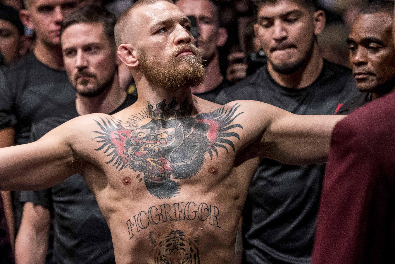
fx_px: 2129
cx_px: 173
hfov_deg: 10.6
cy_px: 79
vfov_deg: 7.1
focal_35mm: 194
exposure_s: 1/2500
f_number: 2.8
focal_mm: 120
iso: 3200
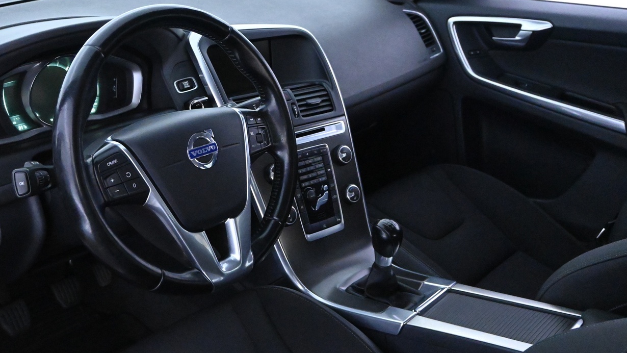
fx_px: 671
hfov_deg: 49.7
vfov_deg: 29.4
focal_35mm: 40
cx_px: 242
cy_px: 156
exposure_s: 1/100
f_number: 3.8
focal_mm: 19.5
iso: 10000
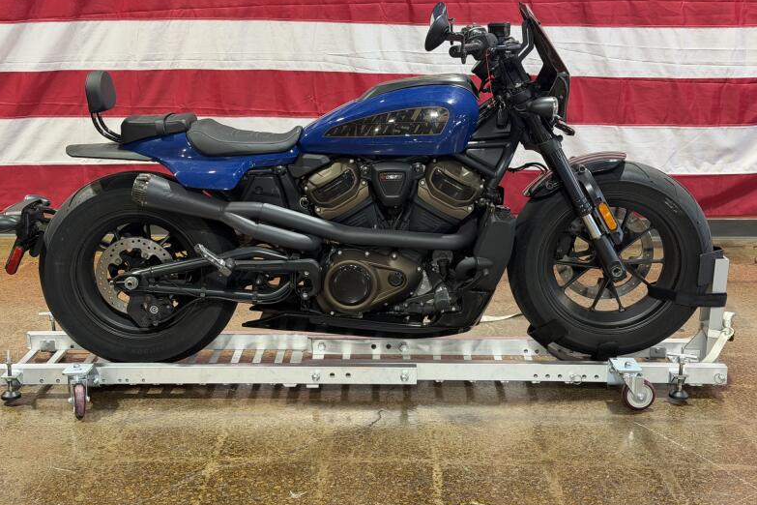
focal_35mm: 51
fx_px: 1072
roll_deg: +0.1
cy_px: 230
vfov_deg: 26.5
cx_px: 371
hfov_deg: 38.9
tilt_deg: -13.4
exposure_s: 1/60
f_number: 1.78
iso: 80
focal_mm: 6.76
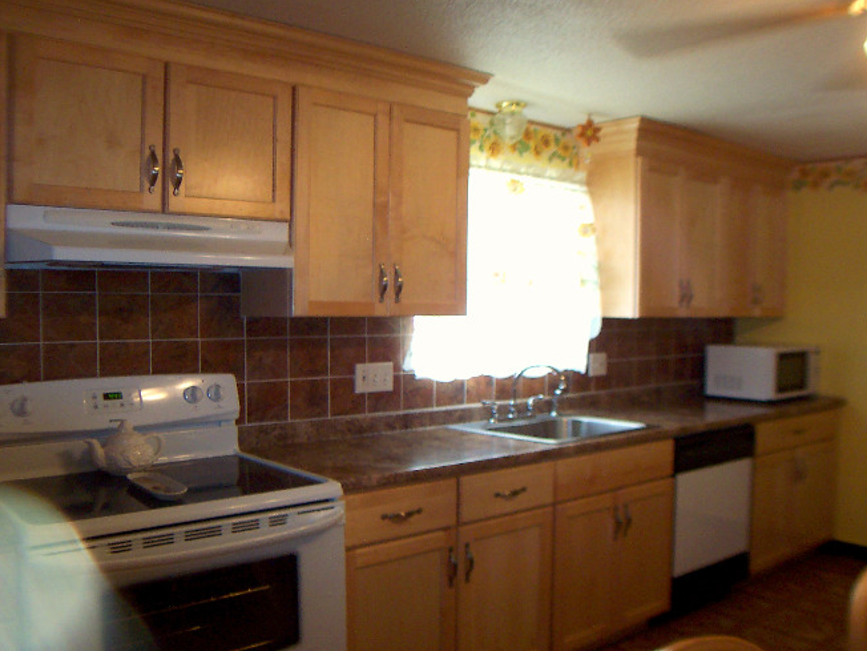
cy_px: 327
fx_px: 1052
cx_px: 496
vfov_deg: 34.3
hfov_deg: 44.7
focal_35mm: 42
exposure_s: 1/30
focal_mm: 8
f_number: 2.8
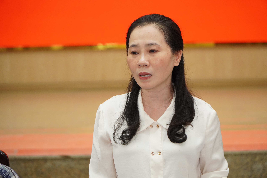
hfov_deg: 14.7
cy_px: 89
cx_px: 134
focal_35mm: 140
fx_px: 1034
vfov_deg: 9.8
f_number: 4
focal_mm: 93
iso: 2000
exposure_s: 1/160
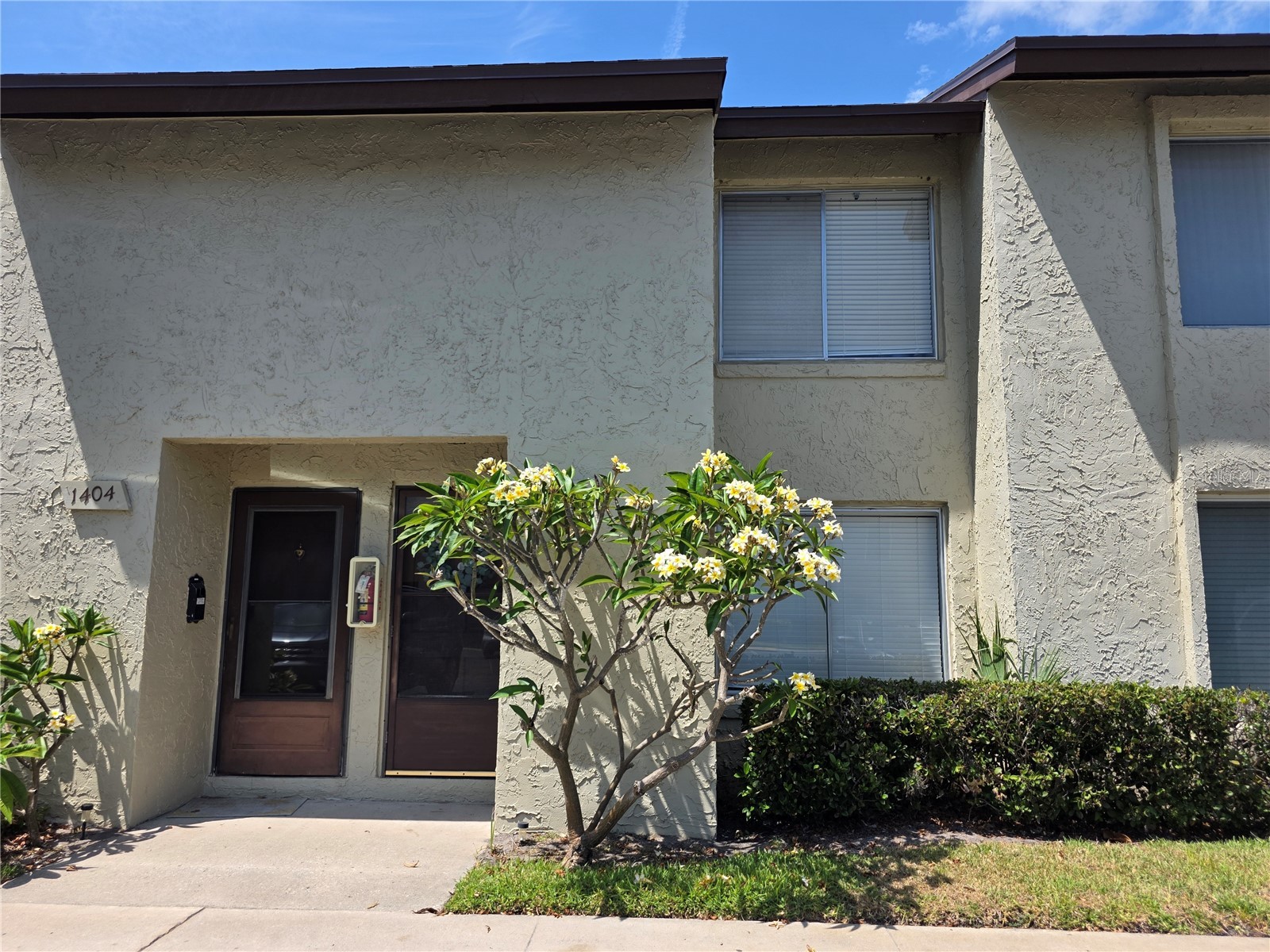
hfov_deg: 73.9
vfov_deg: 58.9
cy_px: 476
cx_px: 635
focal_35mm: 23
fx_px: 844
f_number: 1.7
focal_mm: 6.3
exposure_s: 1/3972
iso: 80
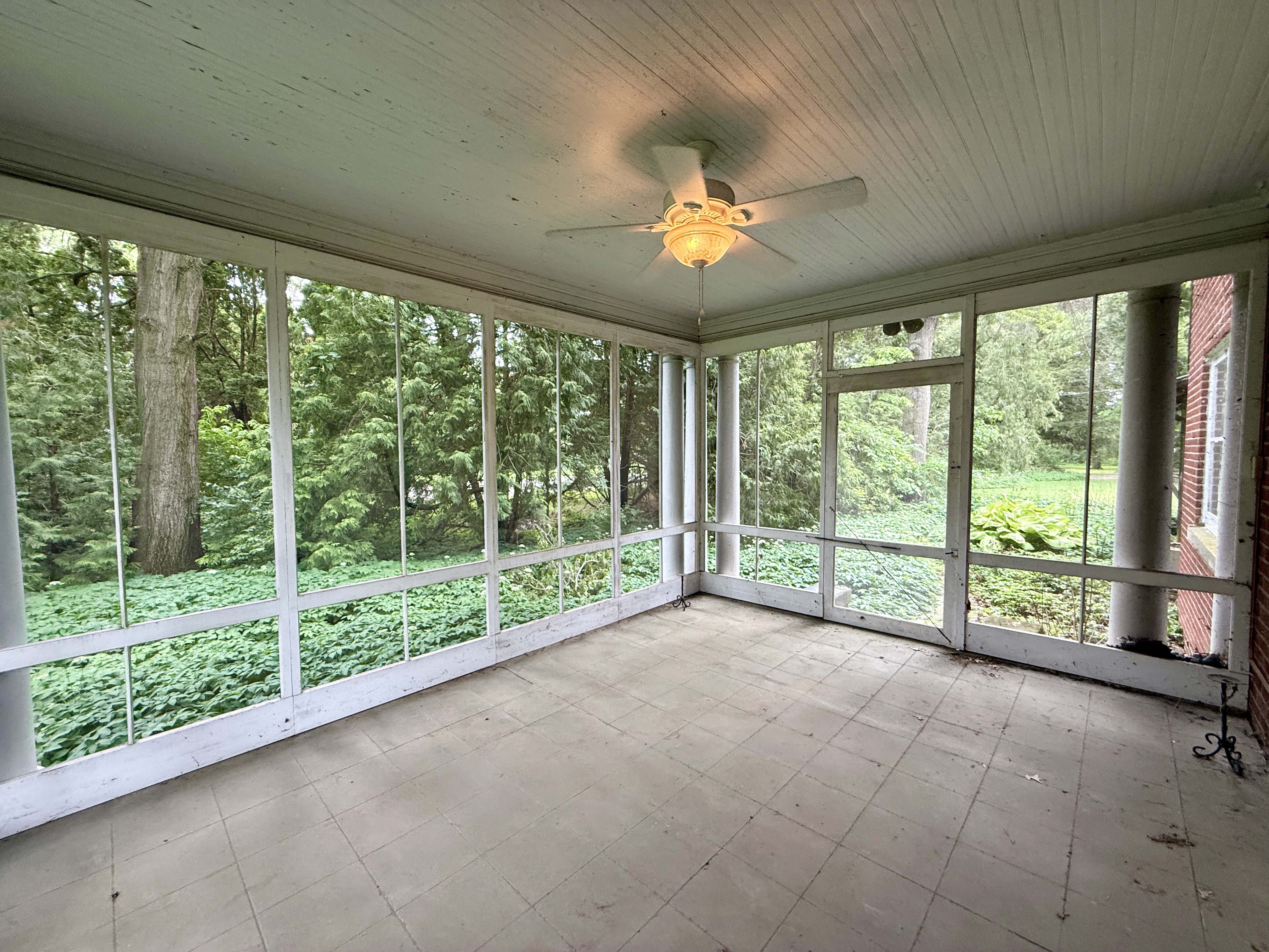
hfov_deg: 102.1
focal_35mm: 14
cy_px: 476
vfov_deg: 85.7
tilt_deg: -2.6
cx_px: 634
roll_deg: +0.5
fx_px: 513
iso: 200
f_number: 2.2
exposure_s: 1/99
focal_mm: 2.22
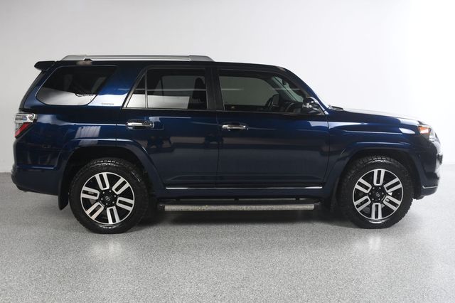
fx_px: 417
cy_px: 152
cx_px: 228
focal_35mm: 33
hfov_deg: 57.2
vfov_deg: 39.9
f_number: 7.1
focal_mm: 22
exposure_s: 1/160
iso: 100
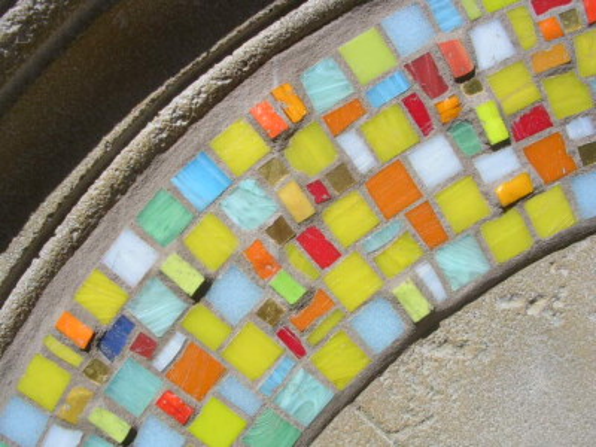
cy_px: 224
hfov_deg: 49.0
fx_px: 654
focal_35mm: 38
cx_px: 298
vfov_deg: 37.7
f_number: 5.6
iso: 50
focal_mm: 5.8
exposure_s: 1/494
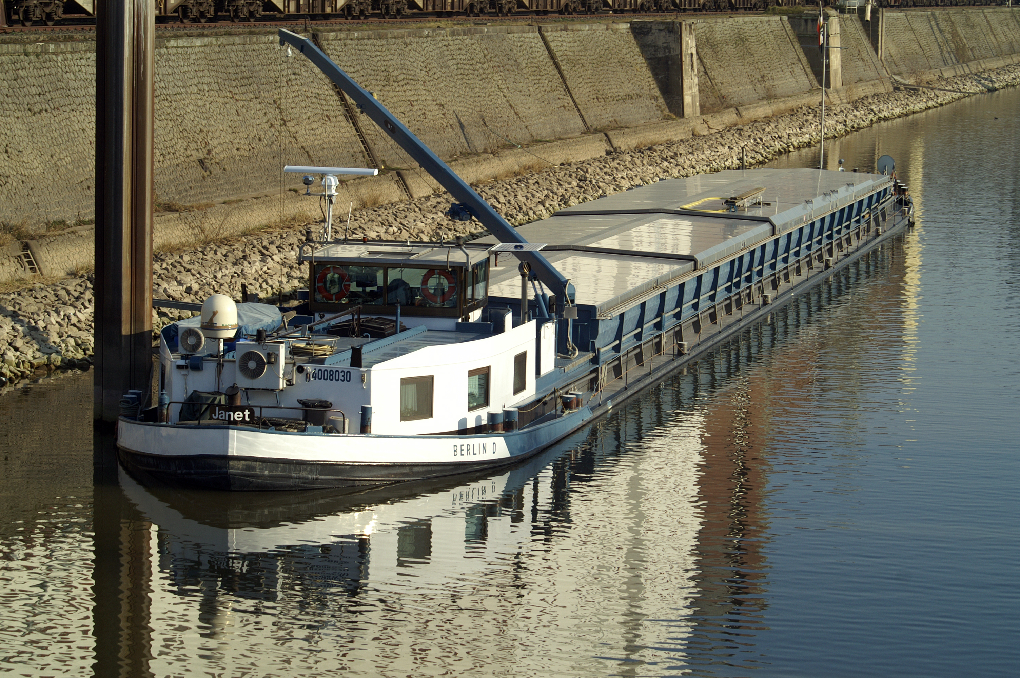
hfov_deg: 19.5
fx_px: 2972
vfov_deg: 13.0
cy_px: 339
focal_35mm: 105
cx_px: 510
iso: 100
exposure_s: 1/160
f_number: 10
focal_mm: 70
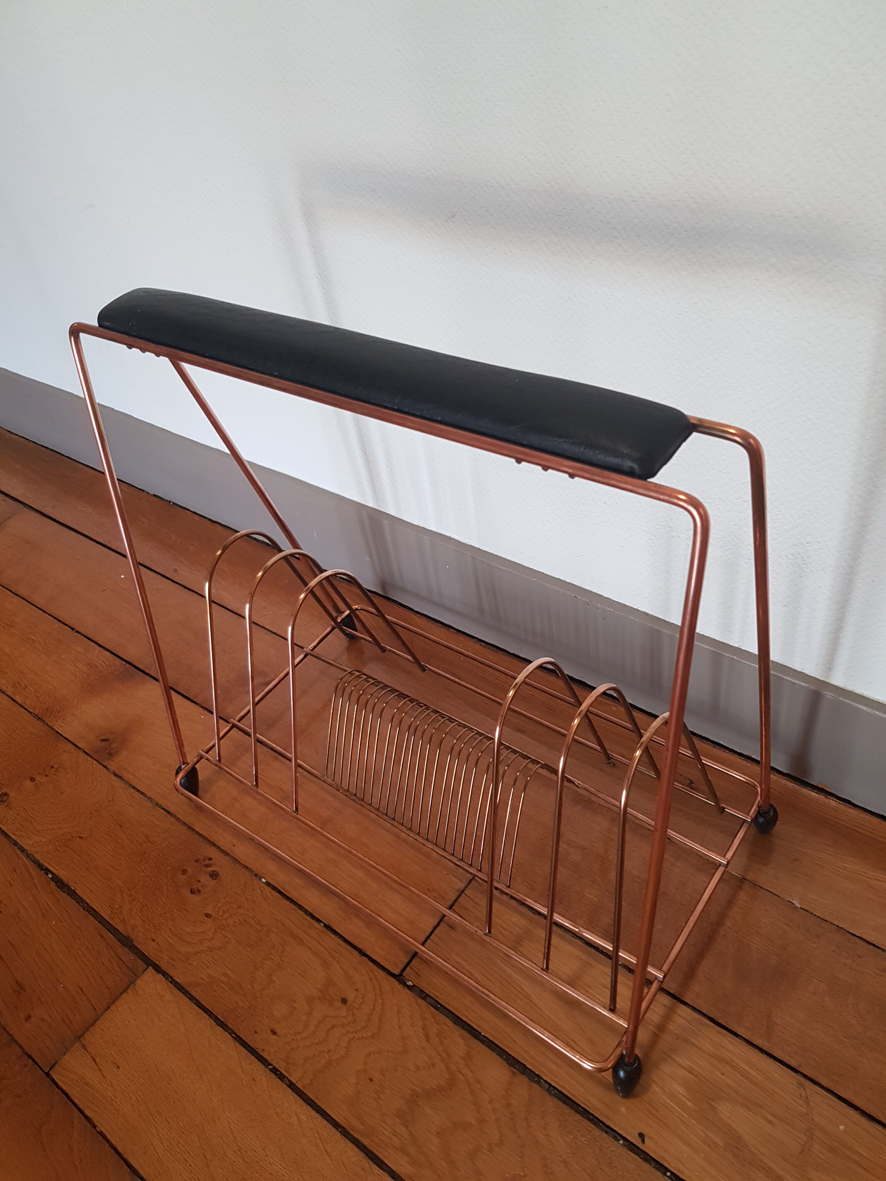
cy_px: 590
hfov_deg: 53.1
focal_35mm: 26
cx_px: 443
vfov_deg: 67.3
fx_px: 887
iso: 125
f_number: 1.7
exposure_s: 1/50
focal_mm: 4.2
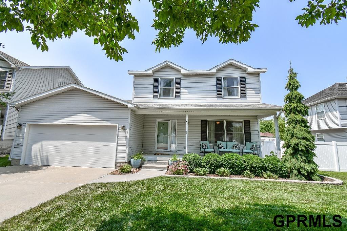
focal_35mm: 15
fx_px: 145
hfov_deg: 100.4
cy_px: 116
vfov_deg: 77.3
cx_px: 174
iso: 100
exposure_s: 1/320
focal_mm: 10
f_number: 9
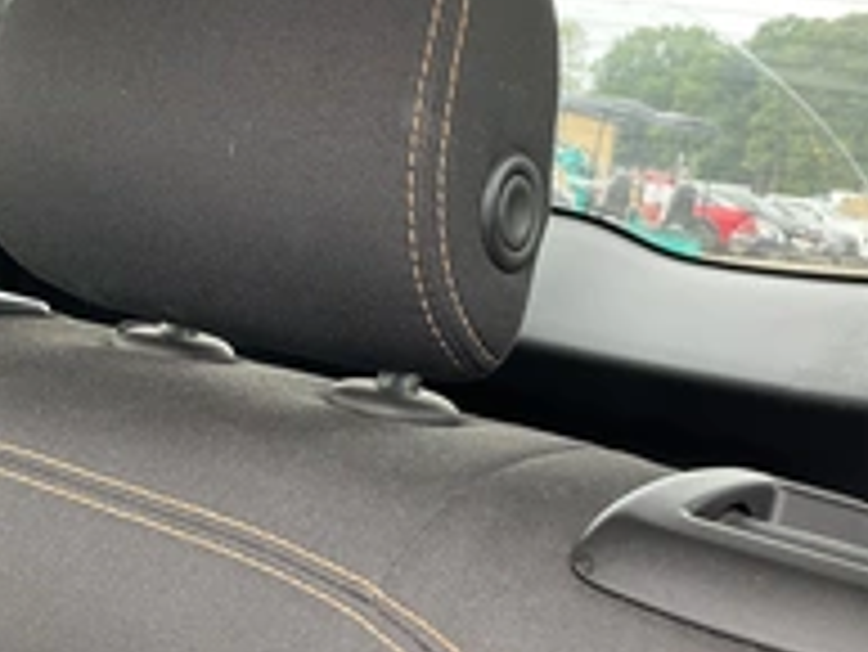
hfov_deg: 32.1
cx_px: 378
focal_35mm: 60
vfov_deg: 24.0
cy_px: 117
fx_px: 1505
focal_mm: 3
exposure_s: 1/60
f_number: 1.8
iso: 80
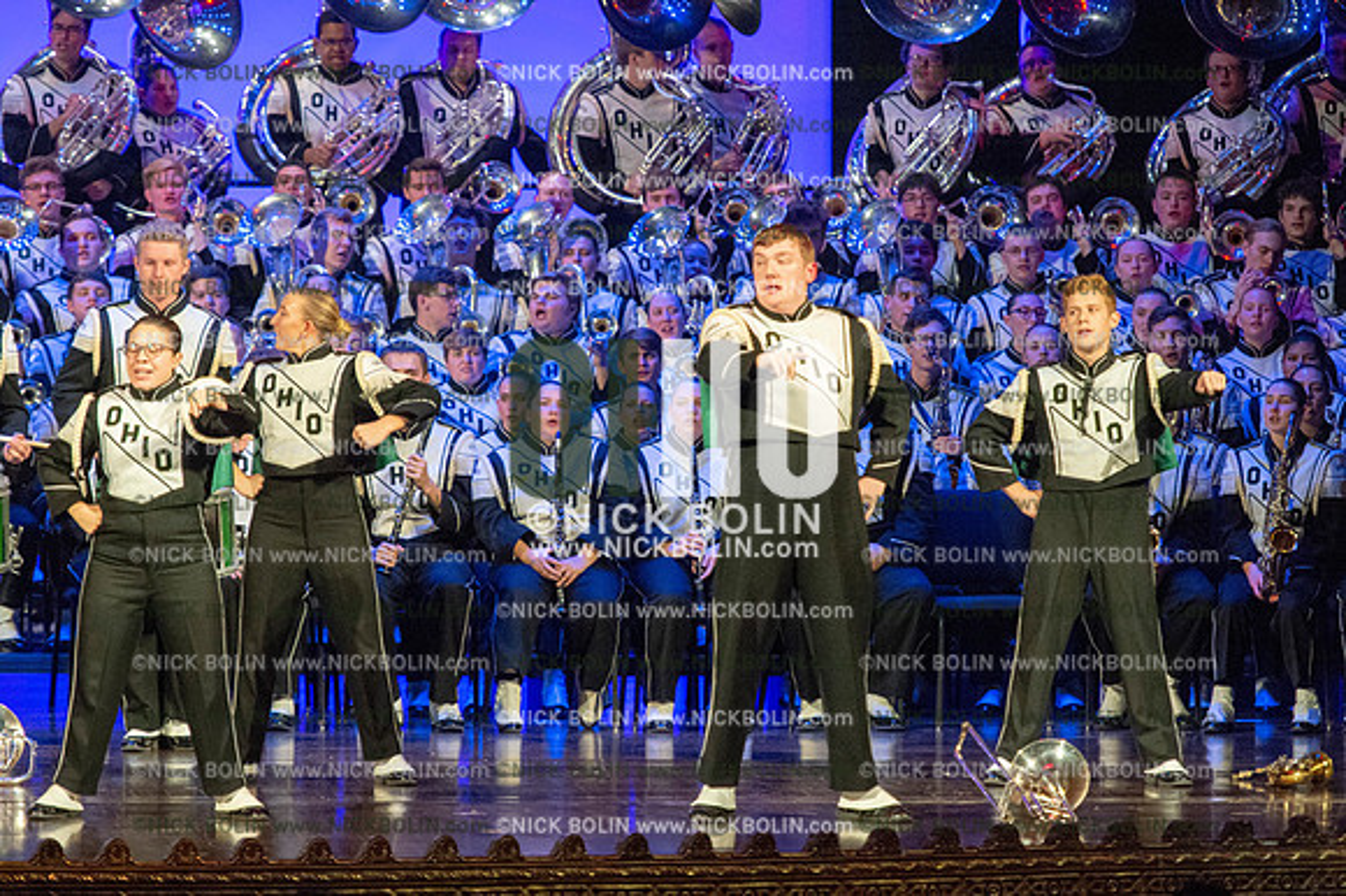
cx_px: 673
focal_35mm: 240
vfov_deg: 5.7
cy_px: 448
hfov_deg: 8.6
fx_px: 8968
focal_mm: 240
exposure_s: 1/320
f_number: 5.6
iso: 8000
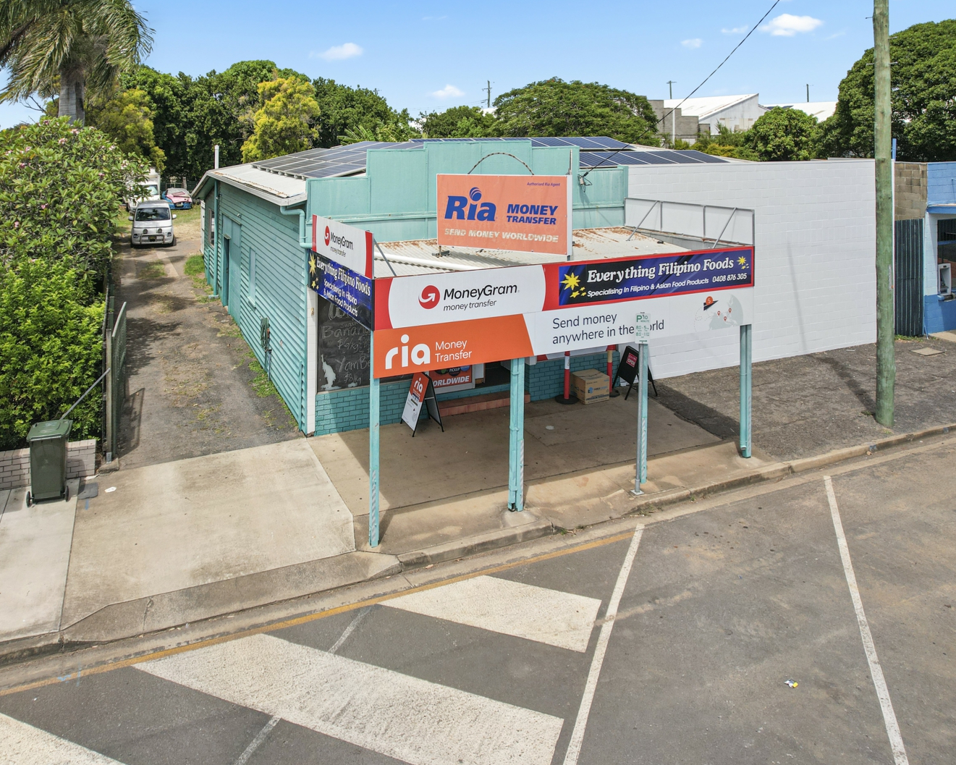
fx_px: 707
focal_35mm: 25
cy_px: 382
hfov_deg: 67.9
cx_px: 426
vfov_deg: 56.8
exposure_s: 1/2500
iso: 120
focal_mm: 8.38
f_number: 2.8
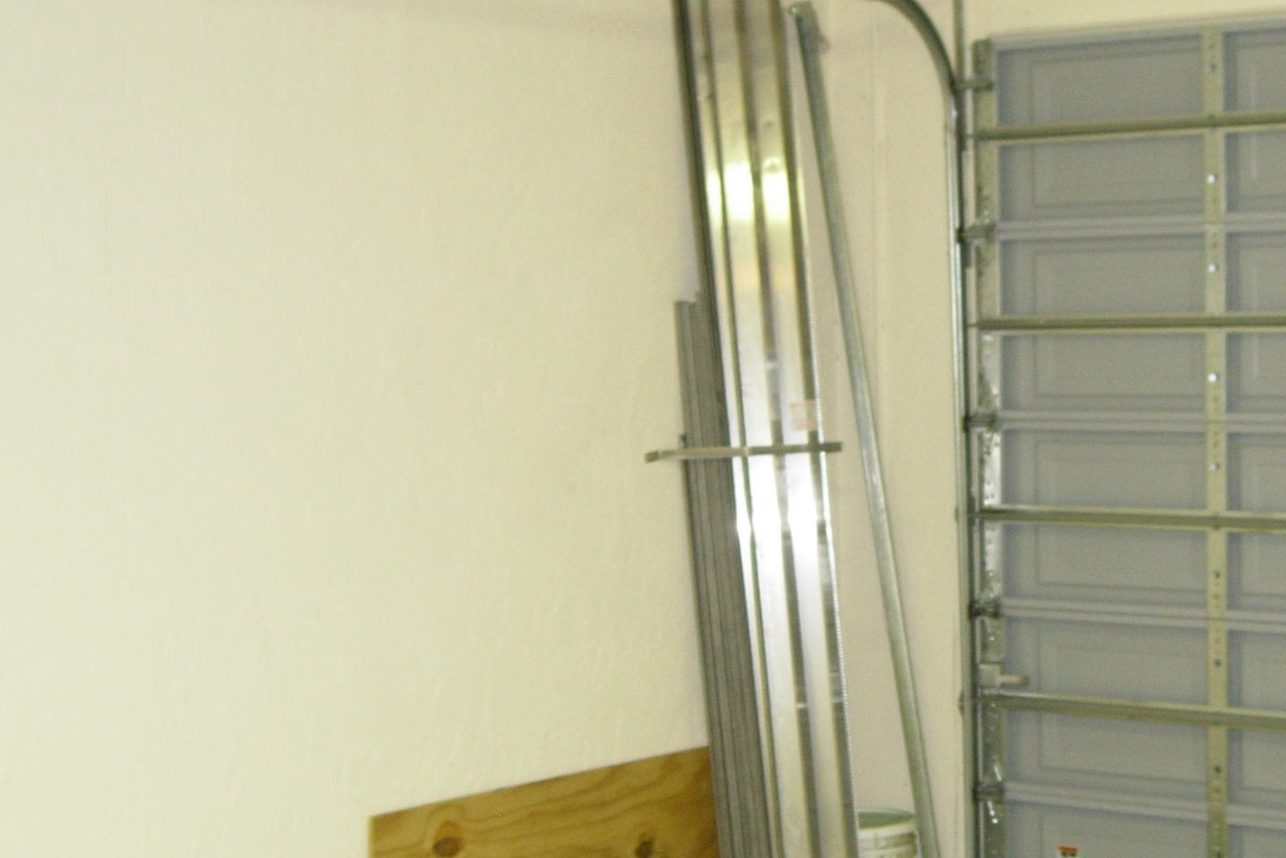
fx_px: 2572
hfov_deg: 28.0
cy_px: 544
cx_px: 799
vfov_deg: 18.9
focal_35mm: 72
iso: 125
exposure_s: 1/13
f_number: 2.8
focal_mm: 7.8
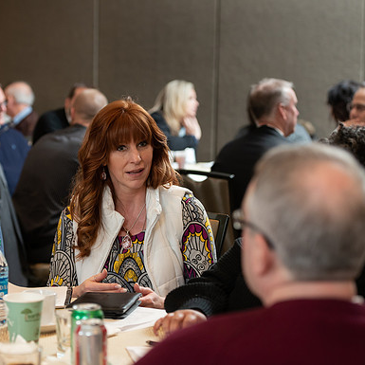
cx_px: 124
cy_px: 182
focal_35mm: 100
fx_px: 1193
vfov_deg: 17.4
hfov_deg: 17.4
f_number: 3.5
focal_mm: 78
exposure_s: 1/200
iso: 1250
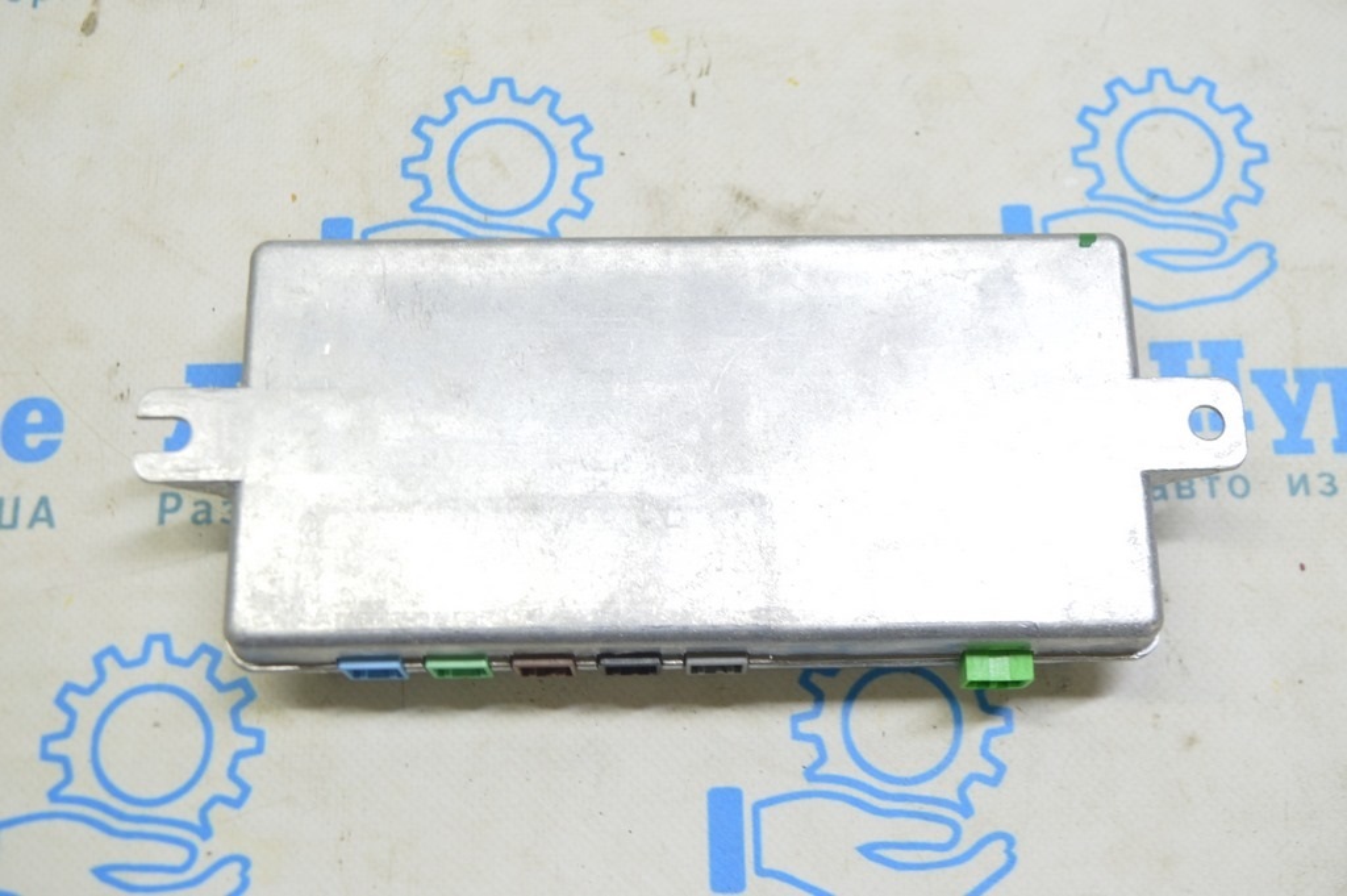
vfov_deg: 29.8
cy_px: 448
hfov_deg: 43.6
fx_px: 1682
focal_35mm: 45
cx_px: 674
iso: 400
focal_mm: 30
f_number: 5.6
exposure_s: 1/20
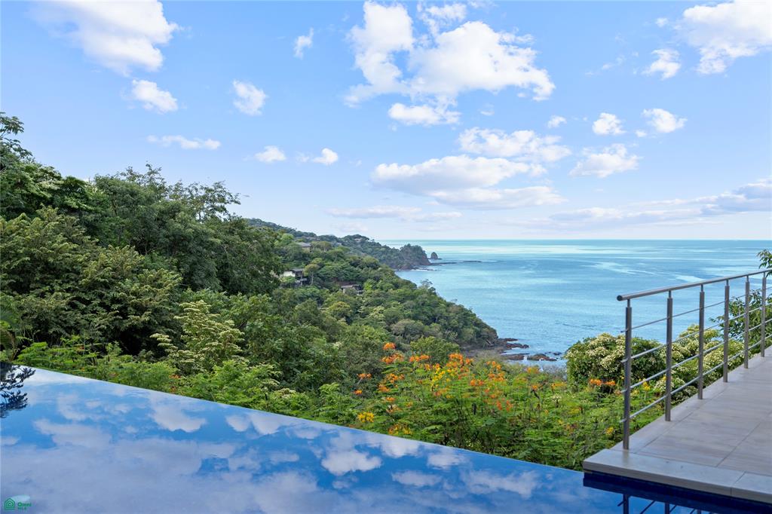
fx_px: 750
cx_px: 386
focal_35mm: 35
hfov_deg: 54.4
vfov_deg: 37.8
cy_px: 257
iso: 100
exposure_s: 1/160
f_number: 4
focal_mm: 35
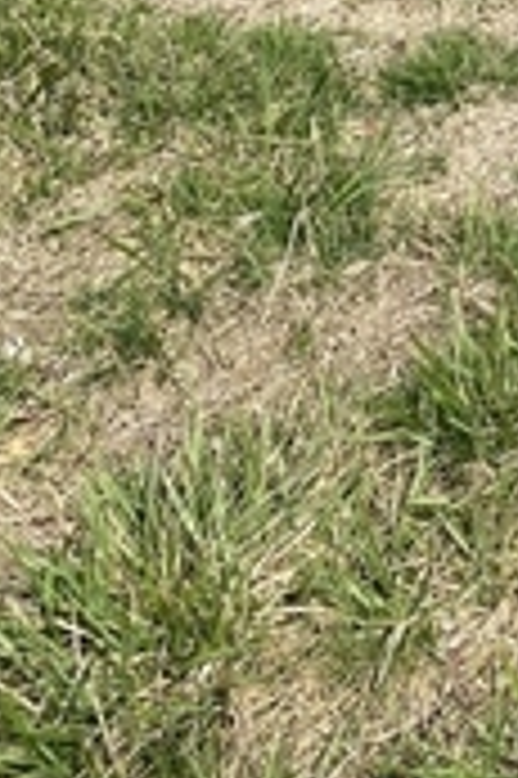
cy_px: -899
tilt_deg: -11.6
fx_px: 2595
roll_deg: -1.9
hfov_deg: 10.6
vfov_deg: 13.8
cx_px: 964
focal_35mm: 120
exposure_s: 1/1701
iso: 32
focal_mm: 4.25
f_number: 1.8
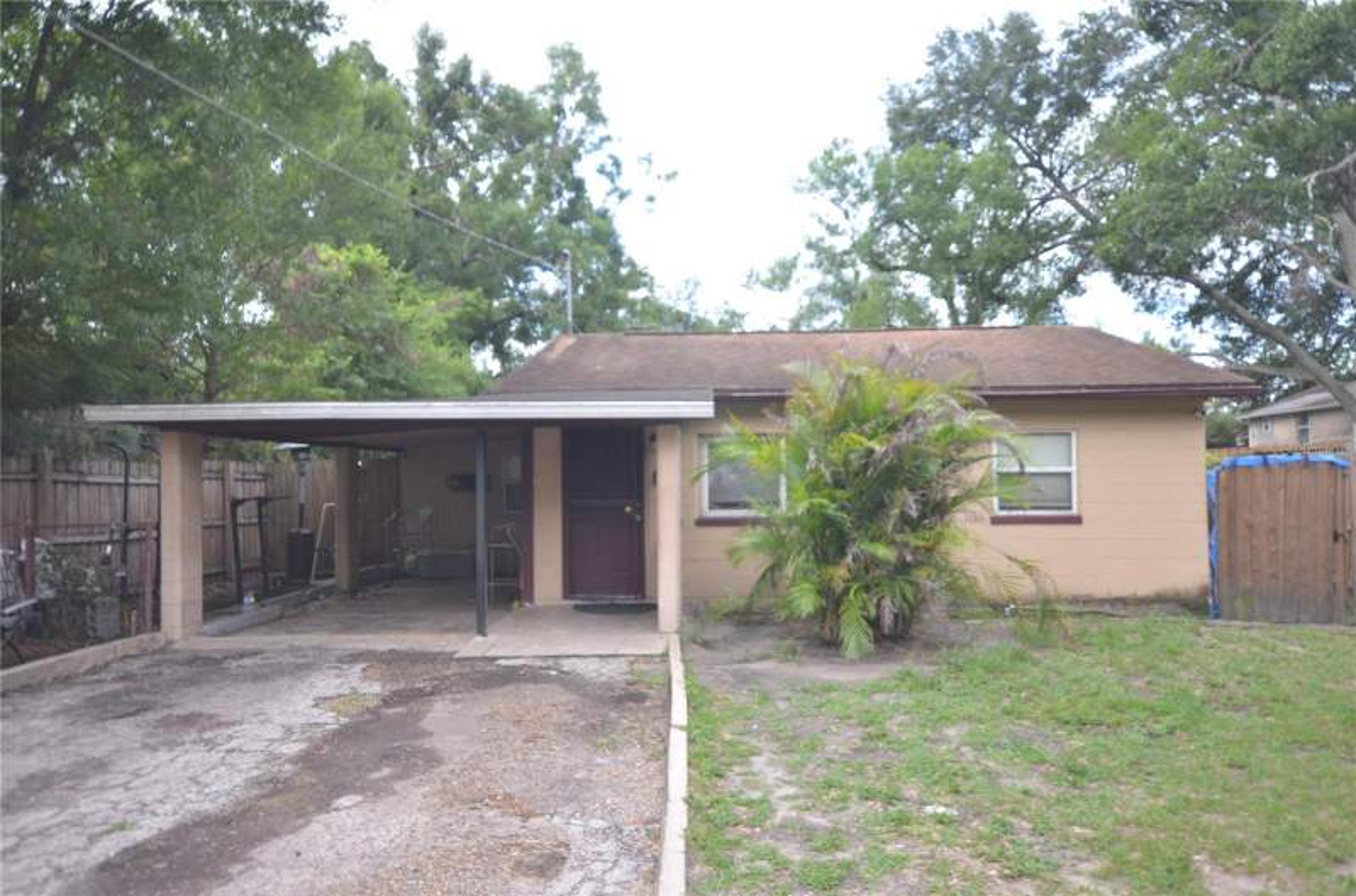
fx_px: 845
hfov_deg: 77.5
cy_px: 448
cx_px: 678
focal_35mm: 22
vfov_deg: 55.9
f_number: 5
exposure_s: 1/640
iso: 800
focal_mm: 15
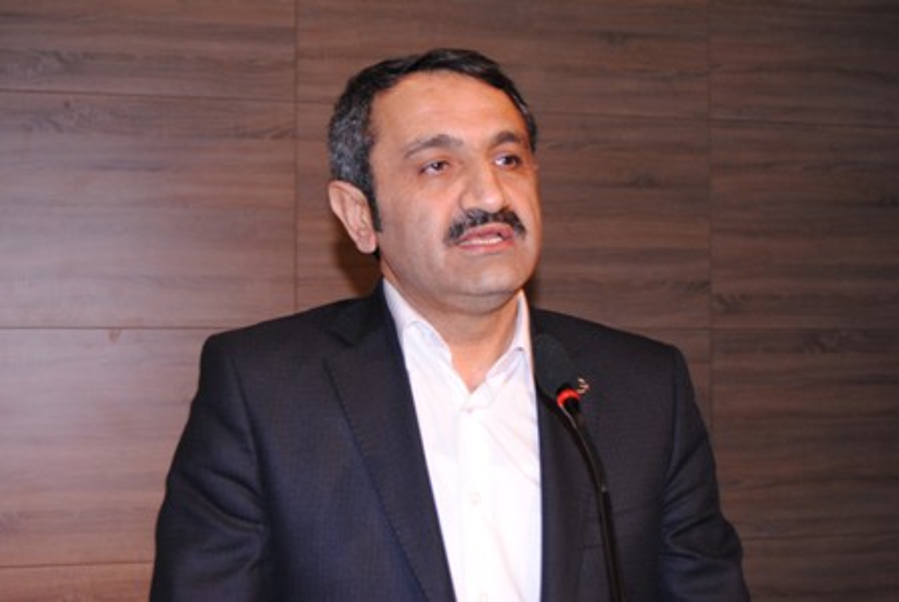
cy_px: 301
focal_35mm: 63
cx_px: 450
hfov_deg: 31.9
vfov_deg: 21.6
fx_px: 1575
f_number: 5
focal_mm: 42
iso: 400
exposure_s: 1/20
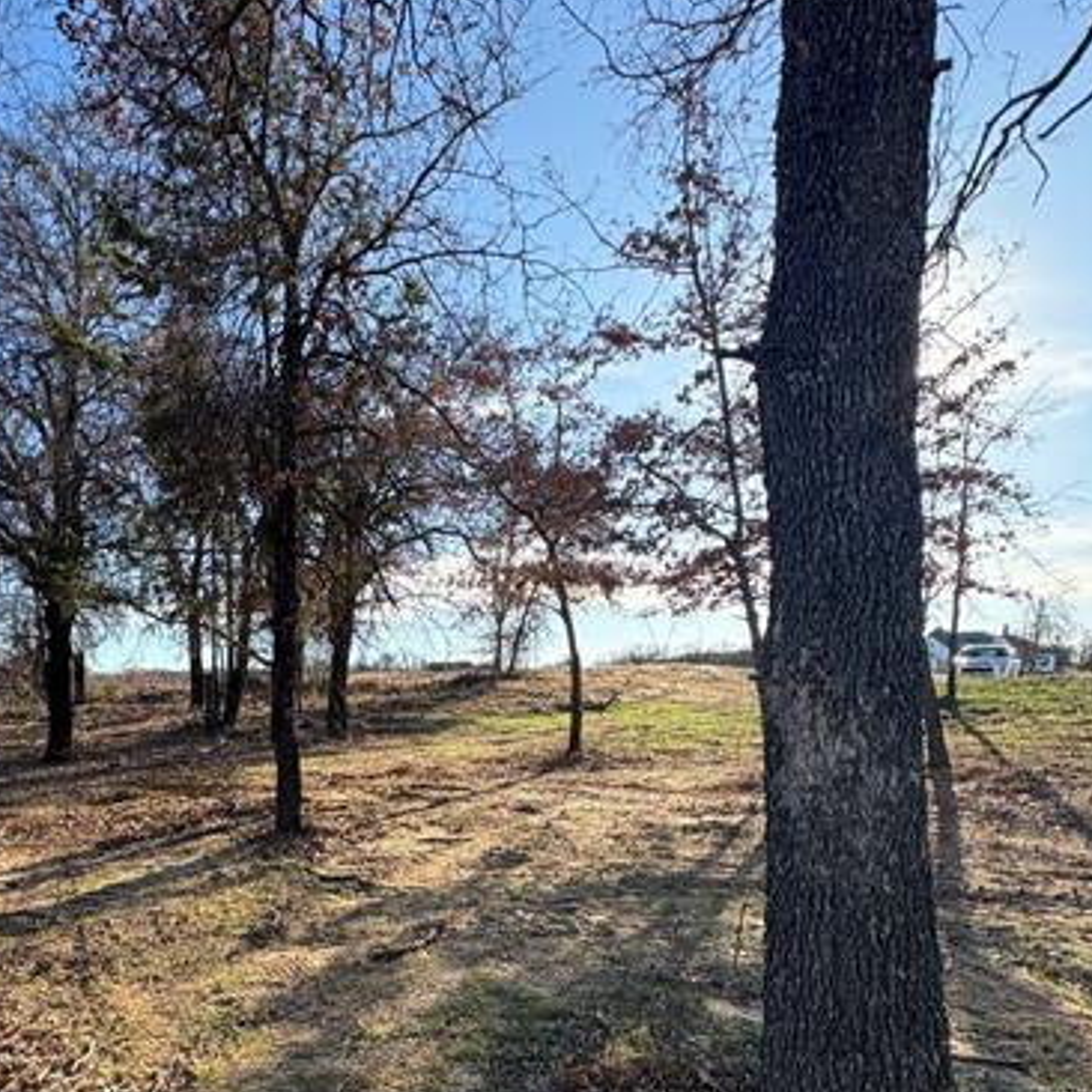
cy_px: 791
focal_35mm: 26
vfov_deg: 58.4
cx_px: 289
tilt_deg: -4.7
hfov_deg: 58.2
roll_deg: -0.3
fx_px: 928
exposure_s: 1/804
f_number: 2.2
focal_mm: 2.22
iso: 64
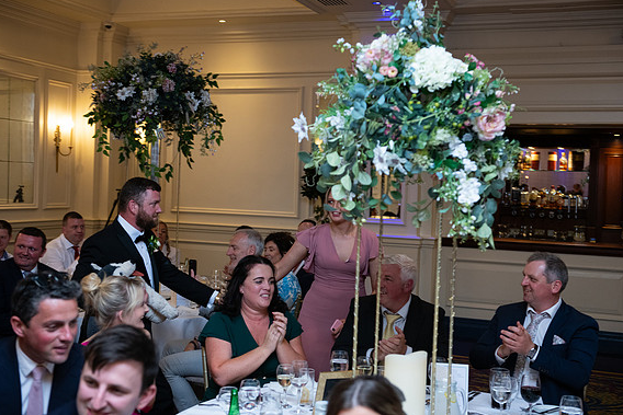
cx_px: 313
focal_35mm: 49
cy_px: 204
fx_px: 848
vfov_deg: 27.5
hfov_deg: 40.3
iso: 800
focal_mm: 48
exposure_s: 1/160
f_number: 3.5
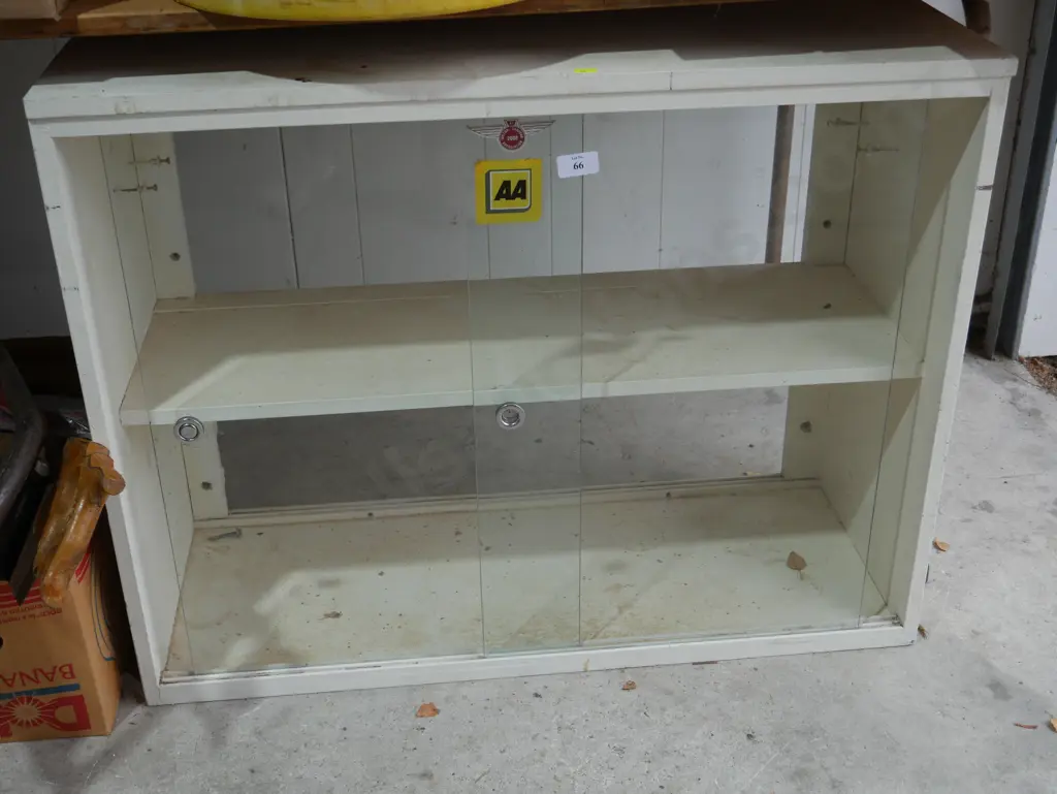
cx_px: 528
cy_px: 397
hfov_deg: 42.9
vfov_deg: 32.9
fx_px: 1344
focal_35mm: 44
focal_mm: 22
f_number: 4.7
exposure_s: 1/100
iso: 200
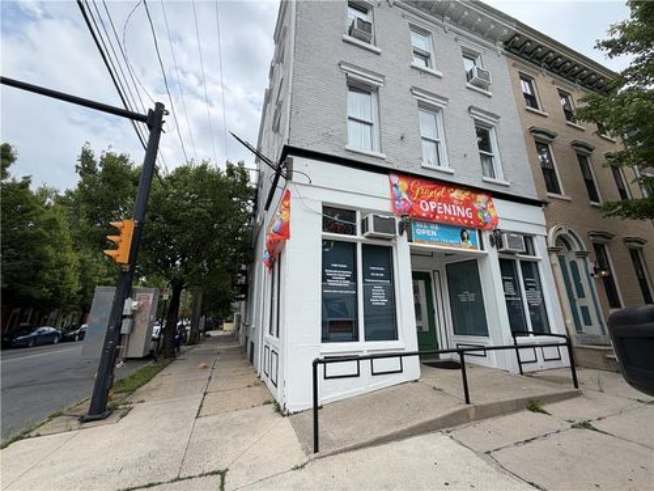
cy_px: 246
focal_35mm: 14
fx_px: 265
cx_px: 327
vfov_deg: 85.7
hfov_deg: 102.1
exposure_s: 1/770
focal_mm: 2.22
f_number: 2.2
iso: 25
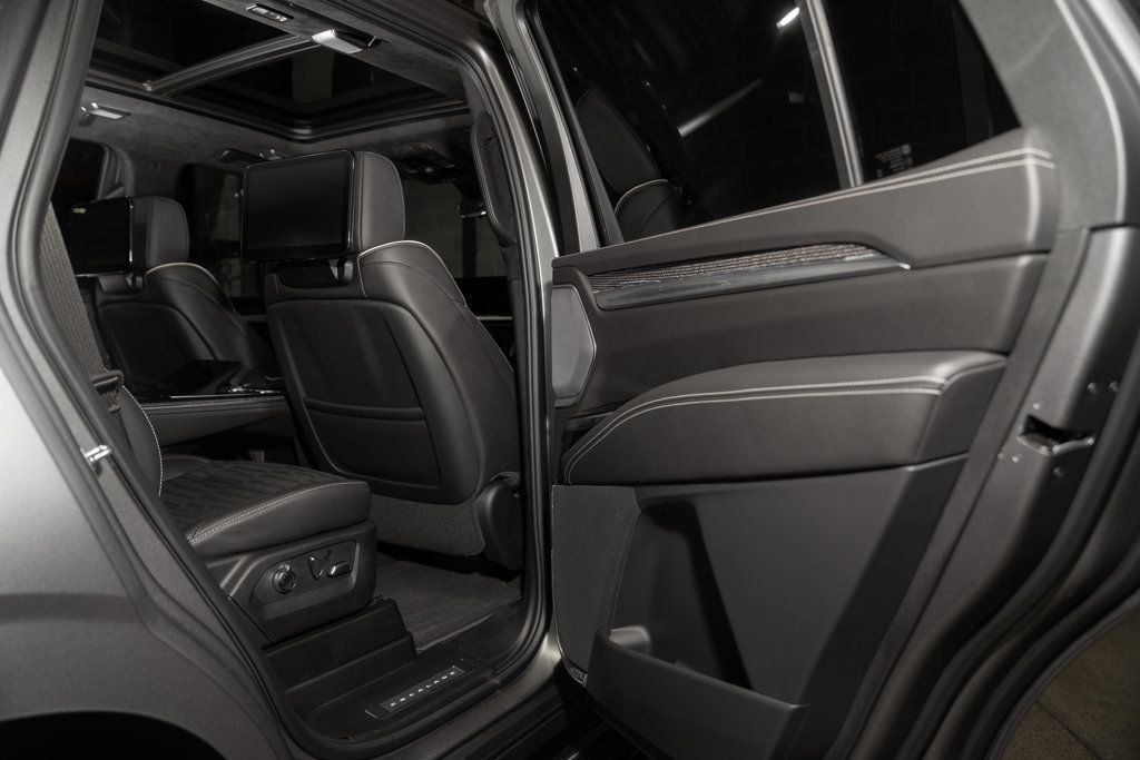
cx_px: 570
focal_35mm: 24
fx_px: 760
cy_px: 380
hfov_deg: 73.7
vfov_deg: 53.1
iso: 250
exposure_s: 1/50
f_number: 3.2
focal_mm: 24
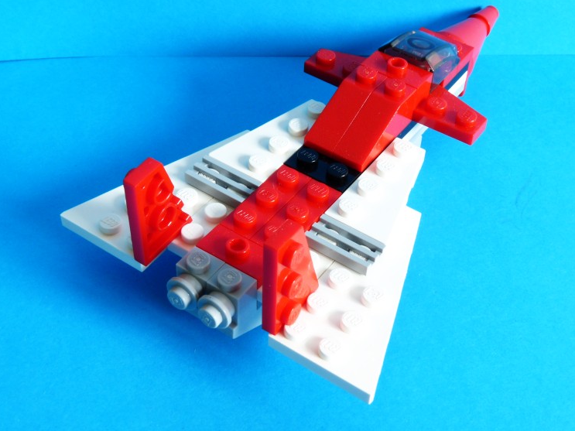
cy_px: 205
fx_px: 930
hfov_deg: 34.4
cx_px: 293
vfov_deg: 26.1
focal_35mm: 56
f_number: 8
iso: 100
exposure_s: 1/2
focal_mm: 9.2
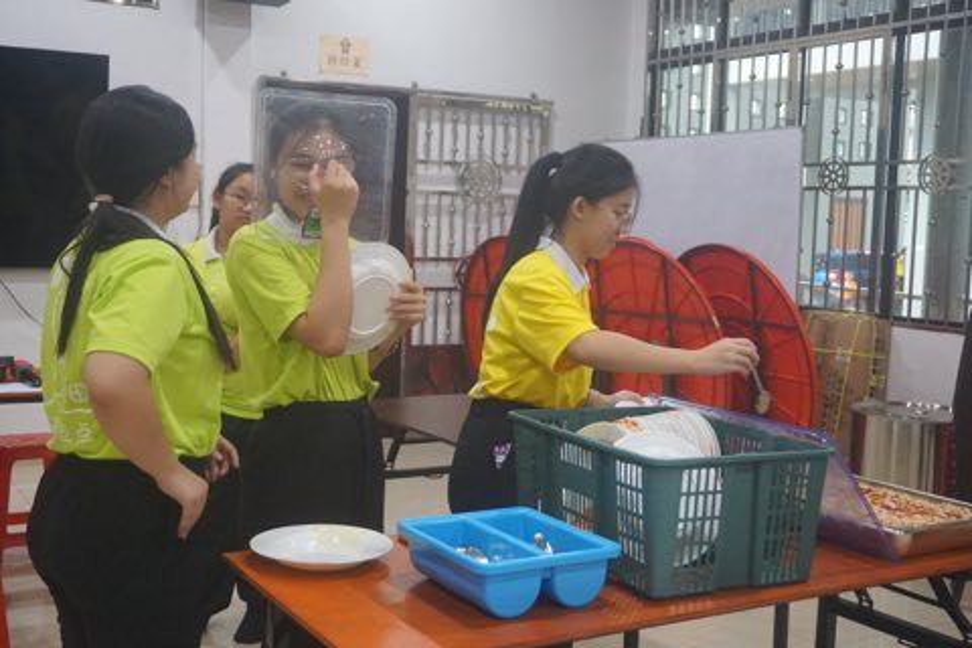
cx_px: 486
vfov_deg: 30.8
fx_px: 1174
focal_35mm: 44
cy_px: 324
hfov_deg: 45.0
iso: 3200
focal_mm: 29
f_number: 5
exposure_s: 1/125
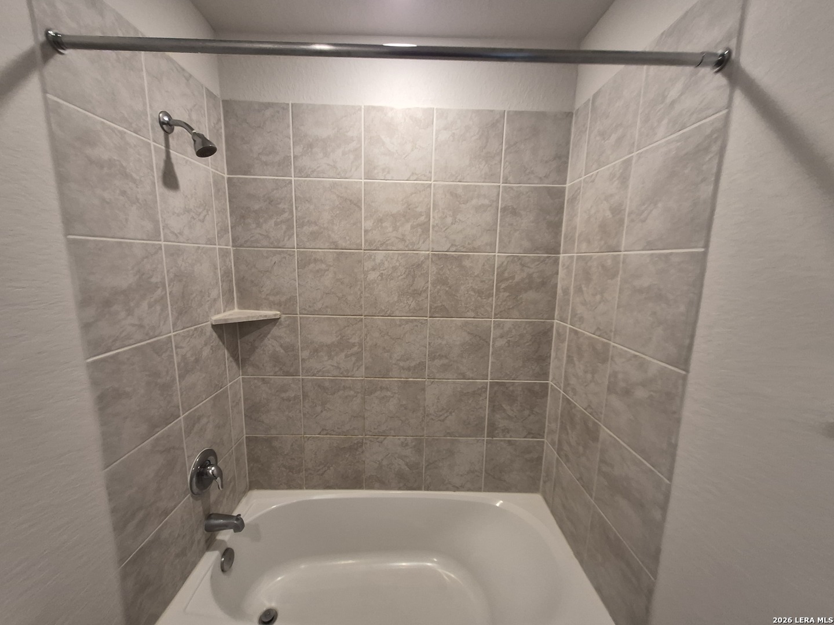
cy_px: 312
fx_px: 313
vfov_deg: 89.9
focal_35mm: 13
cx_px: 417
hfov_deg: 106.2
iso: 160
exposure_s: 1/60
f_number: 2.2
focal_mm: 1.74
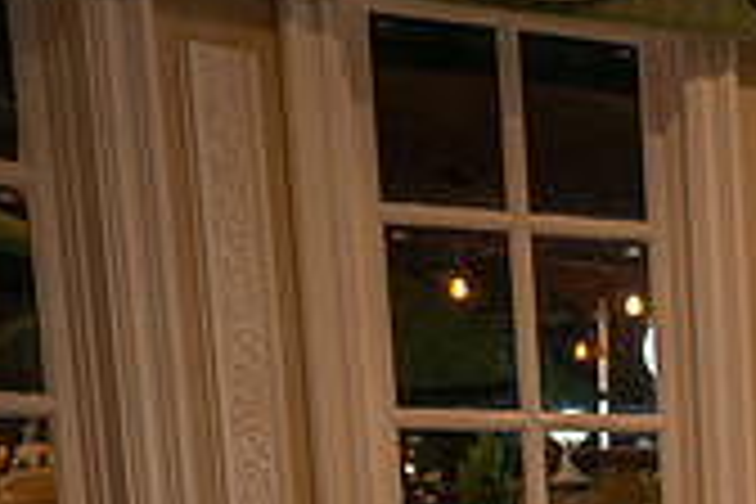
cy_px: 767
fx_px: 1743
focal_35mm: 83
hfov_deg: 19.5
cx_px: 1287
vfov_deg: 15.2
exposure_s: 1/160
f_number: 3.2
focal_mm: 24
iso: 640
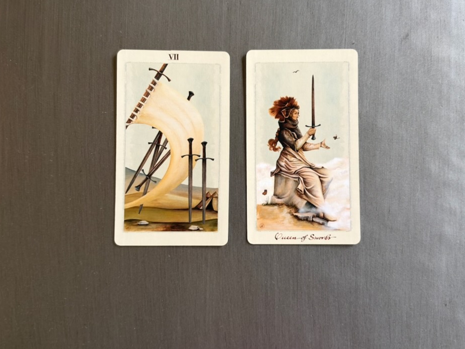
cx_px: 238
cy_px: 149
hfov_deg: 58.3
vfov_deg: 45.3
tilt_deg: -88.0
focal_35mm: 31
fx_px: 416
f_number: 1.48
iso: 500
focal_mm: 6.93
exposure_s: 1/60
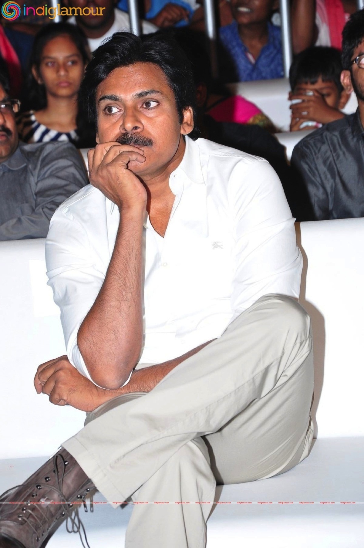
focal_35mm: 158
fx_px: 2394
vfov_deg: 13.1
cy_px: 274
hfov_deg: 8.7
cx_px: 182
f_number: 7.1
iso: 500
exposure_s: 1/125
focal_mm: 105
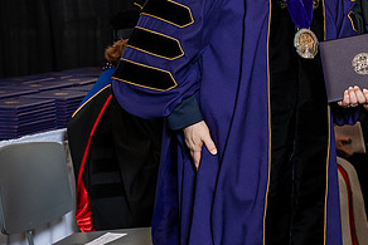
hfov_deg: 15.4
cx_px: 336
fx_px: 1340
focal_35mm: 131
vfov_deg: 10.4
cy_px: 4
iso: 1250
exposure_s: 1/200
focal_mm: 66
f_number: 4.5
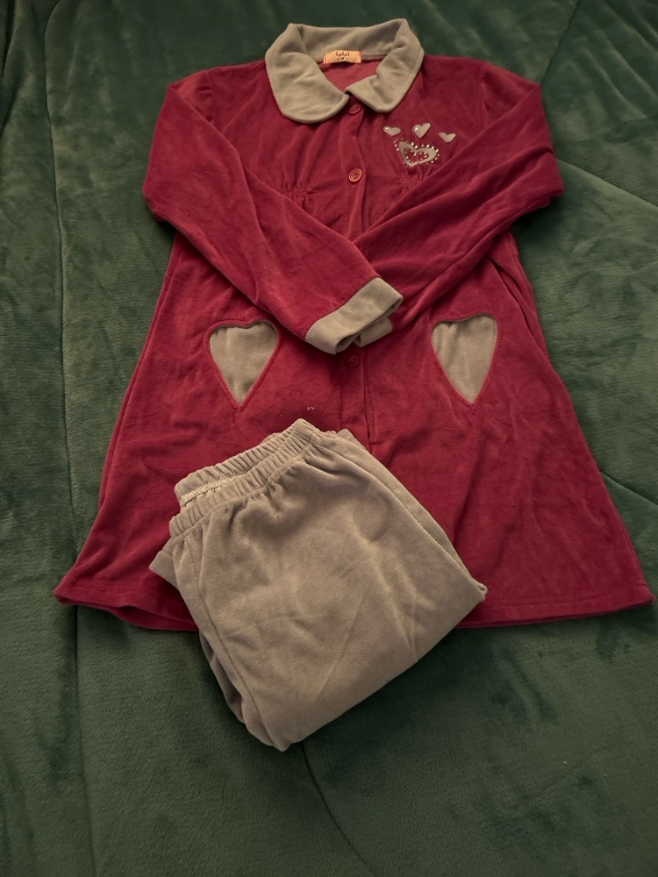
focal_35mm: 26
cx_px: 329
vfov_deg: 67.3
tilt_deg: -64.8
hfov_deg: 53.1
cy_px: 438
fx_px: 659
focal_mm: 5.7
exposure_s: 1/30
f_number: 1.5
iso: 800
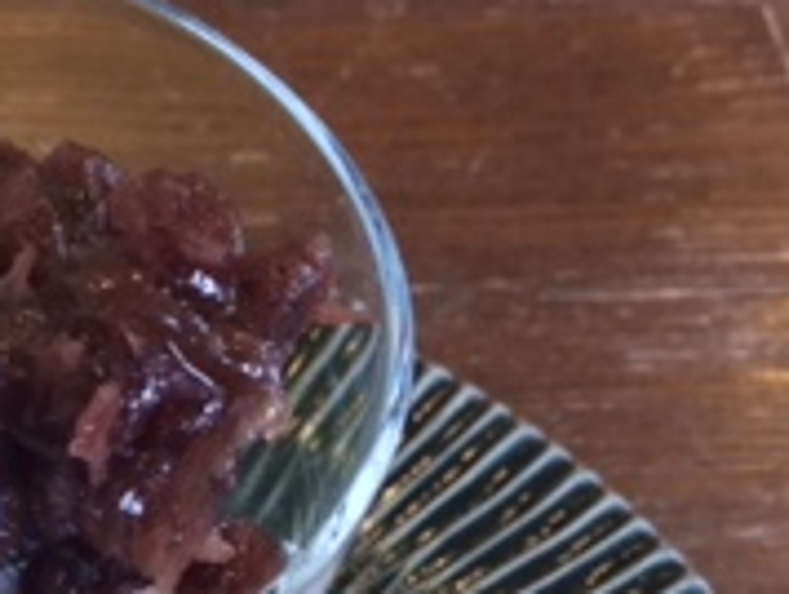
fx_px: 2374
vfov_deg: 13.6
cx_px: -230
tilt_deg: -55.7
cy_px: 811
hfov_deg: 17.7
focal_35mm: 104
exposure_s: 1/30
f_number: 2.2
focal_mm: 4.15
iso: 80
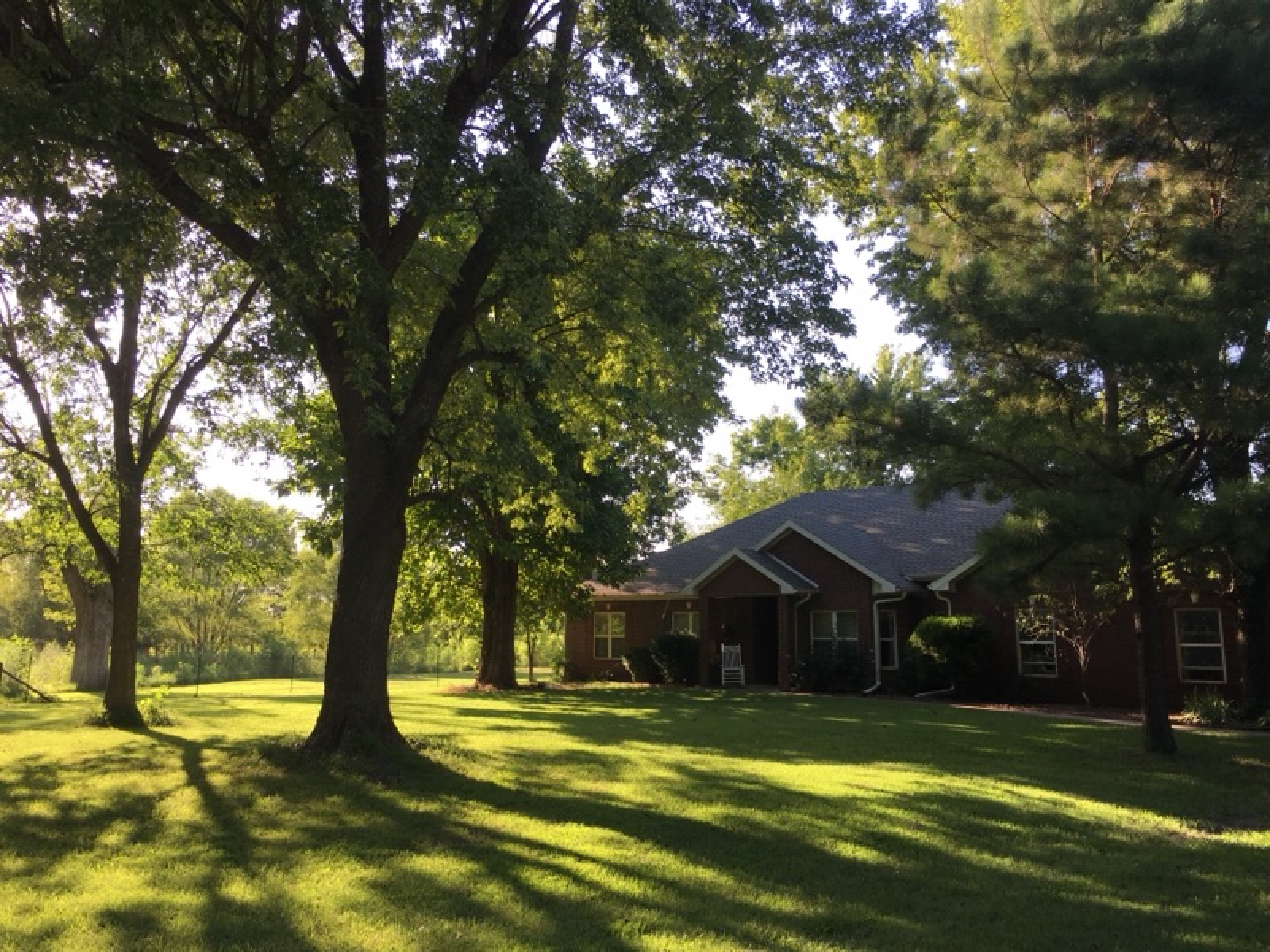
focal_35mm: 29
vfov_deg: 48.2
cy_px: 476
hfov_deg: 61.7
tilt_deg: +10.5
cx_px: 635
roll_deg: -0.7
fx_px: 1064
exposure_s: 1/320
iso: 25
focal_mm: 4.15
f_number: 2.2
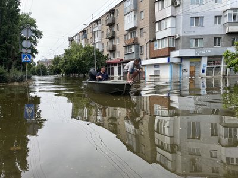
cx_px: 119
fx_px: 179
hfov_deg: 67.3
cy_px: 89
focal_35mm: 26
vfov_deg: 53.1
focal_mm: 4.2
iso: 32
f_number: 1.6
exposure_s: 1/1072
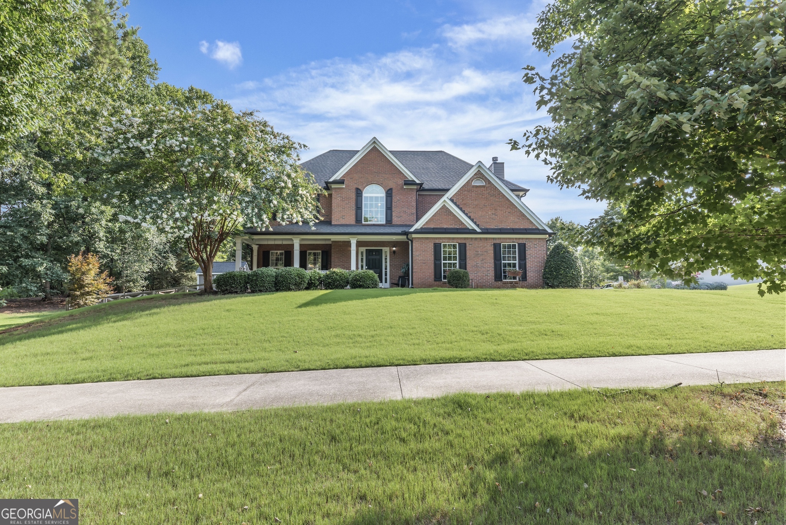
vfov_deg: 64.6
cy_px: 262
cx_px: 393
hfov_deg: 86.9
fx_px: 415
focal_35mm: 19
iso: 200
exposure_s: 1/60
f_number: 11
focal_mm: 19
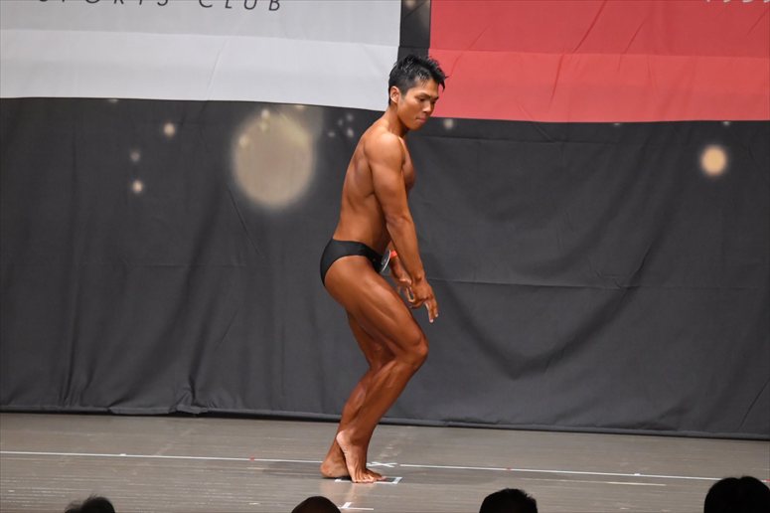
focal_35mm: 217
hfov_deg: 9.5
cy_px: 256
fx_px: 4639
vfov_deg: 6.3
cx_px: 385
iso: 6400
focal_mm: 145
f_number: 5.6
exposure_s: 1/400
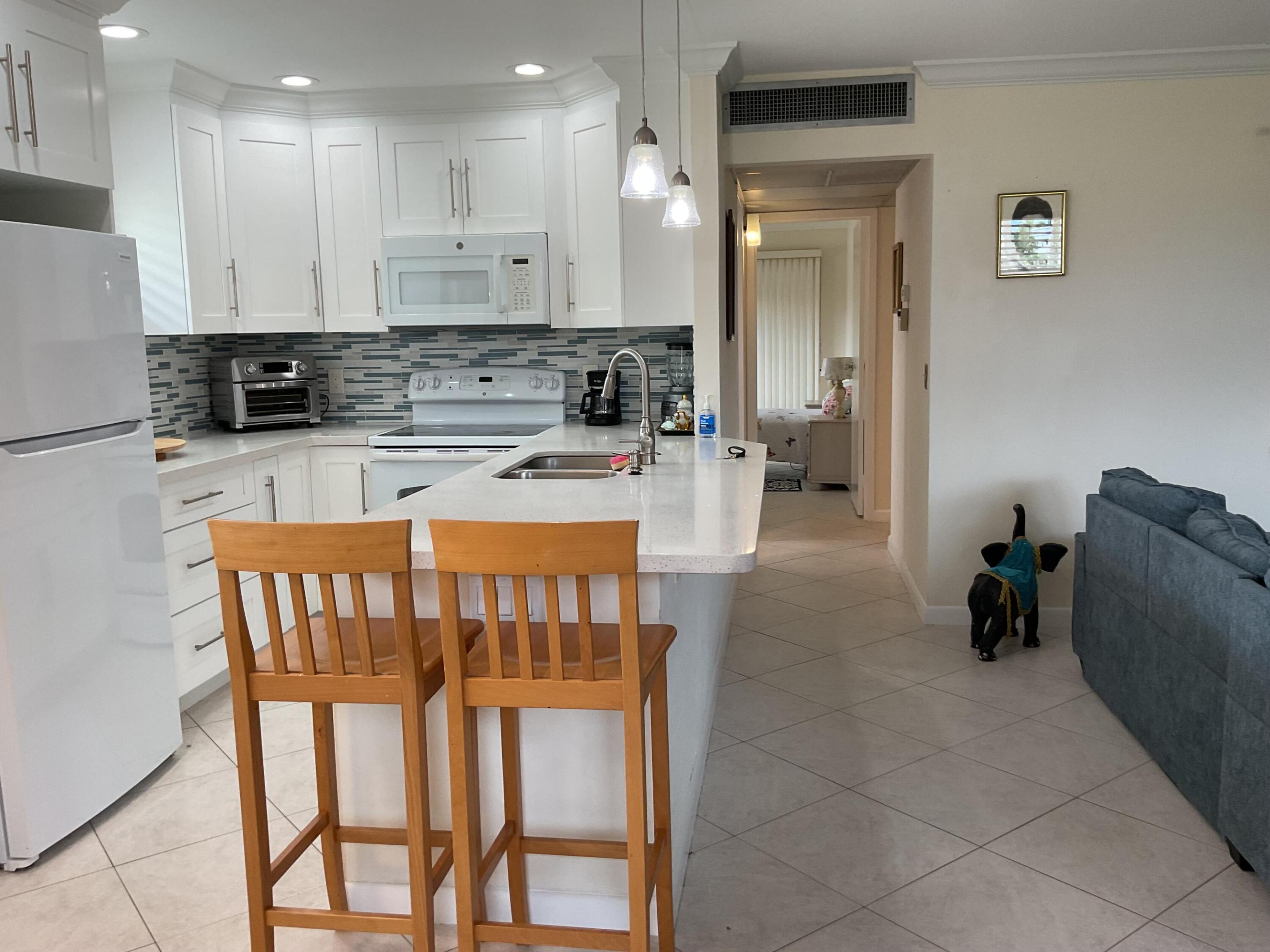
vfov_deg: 48.2
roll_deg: +2.9
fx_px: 1064
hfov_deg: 61.7
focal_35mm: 29
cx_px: 635
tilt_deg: -7.6
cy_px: 476
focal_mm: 3
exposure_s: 1/120
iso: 50
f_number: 1.8
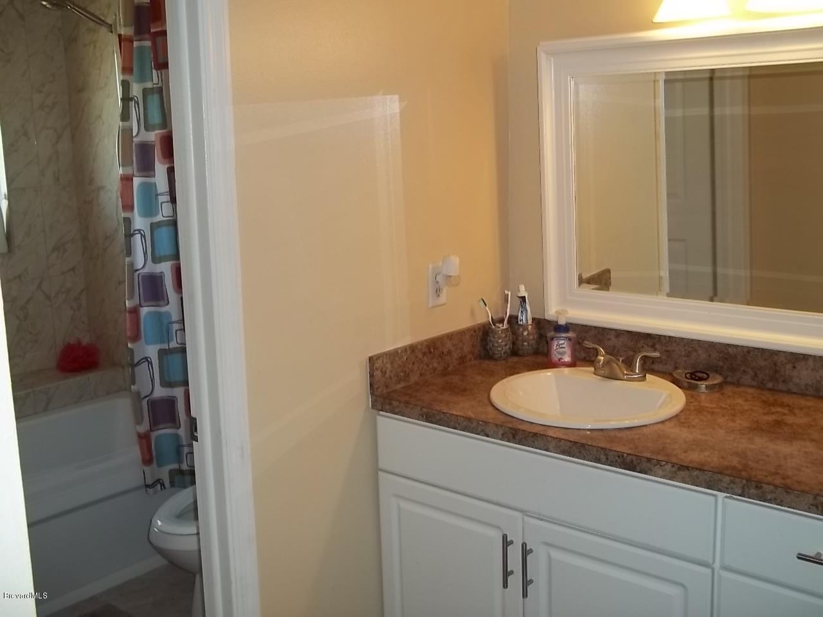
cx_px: 412
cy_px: 308
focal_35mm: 36
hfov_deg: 51.4
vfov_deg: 39.7
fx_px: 856
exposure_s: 1/30
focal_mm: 6.5
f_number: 3.1
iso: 64
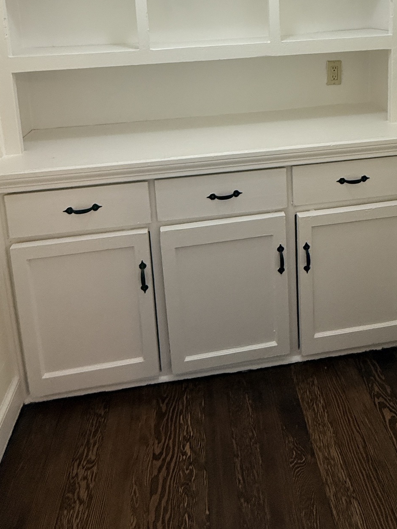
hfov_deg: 52.8
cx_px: 231
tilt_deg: -8.6
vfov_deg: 58.5
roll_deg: +2.3
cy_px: 62
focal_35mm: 26
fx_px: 398
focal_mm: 2.22
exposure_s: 1/120
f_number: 2.2
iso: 320
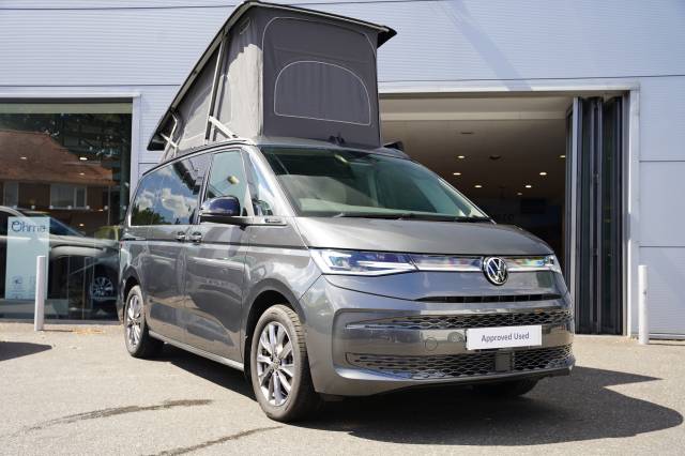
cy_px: 228
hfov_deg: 49.9
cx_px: 342
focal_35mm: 39
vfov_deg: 34.4
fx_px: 736
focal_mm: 38.7
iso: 100
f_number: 5
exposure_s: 1/100
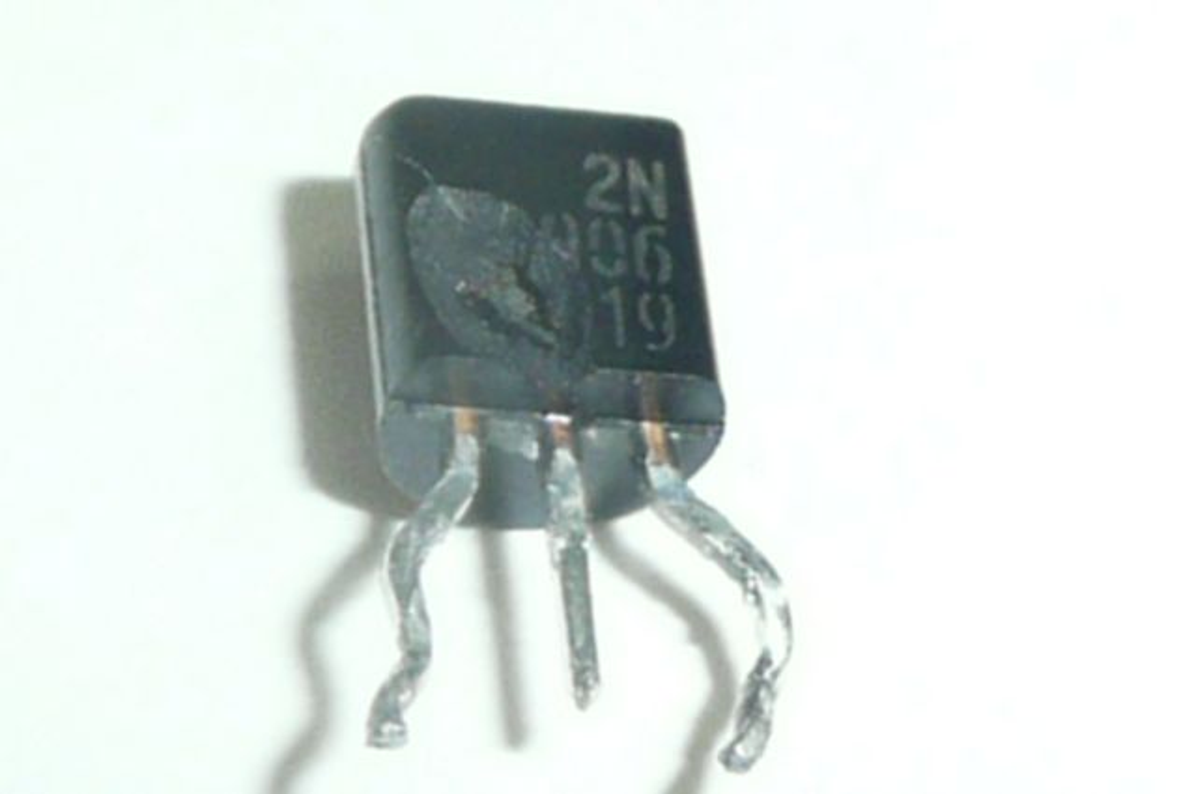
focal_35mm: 28
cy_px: 397
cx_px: 598
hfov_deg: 65.5
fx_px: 929
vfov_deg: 46.3
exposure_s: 1/30
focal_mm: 4.6
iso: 100
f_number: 3.3
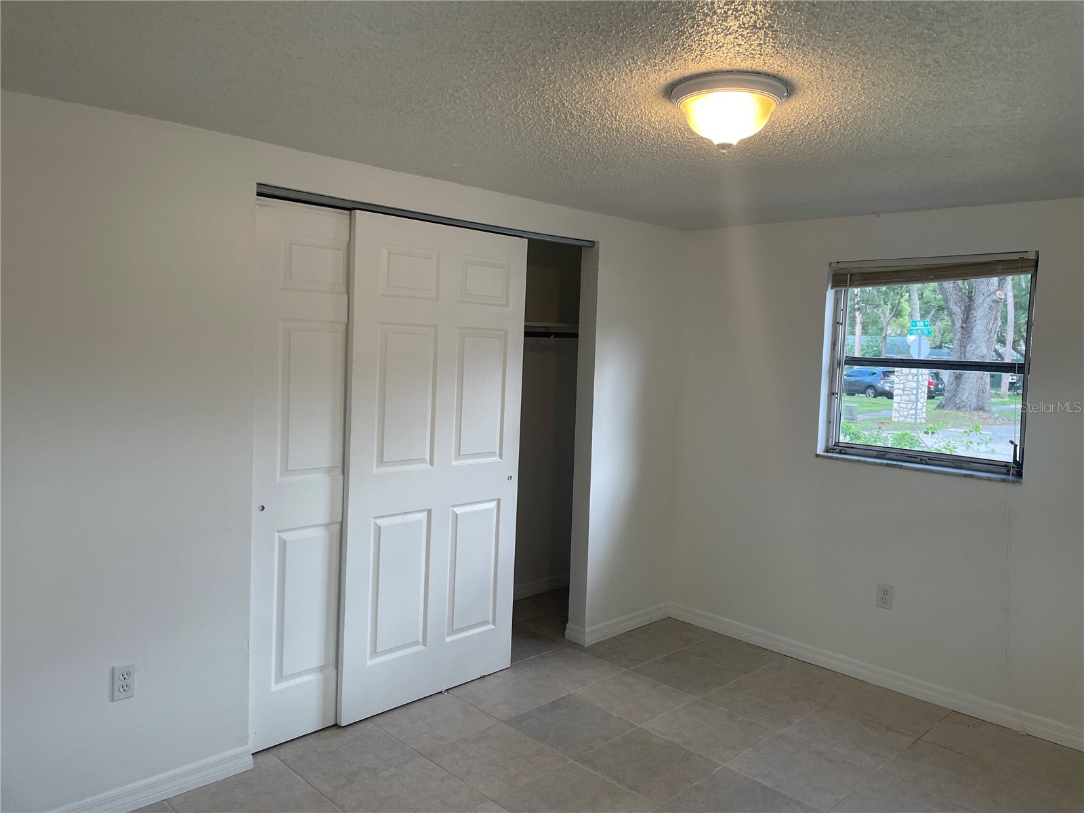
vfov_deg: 53.1
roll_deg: -1.4
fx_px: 814
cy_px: 406
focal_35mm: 26
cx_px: 542
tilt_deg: -3.8
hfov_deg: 67.3
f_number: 1.6
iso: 80
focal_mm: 4.2
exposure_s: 1/120
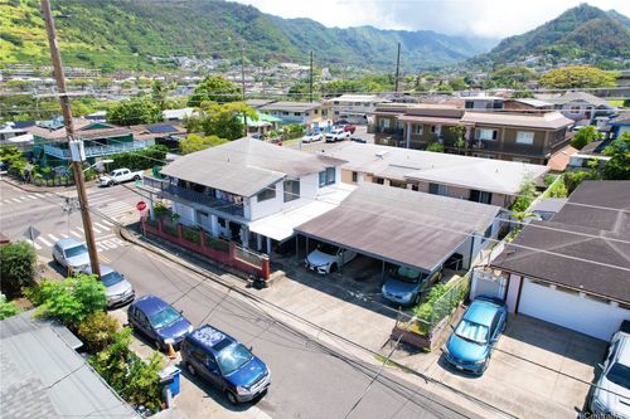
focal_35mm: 22
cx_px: 315
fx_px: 385
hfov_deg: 78.6
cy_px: 210
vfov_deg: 57.2
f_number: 2.8
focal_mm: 8.38
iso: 200
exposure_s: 1/1500
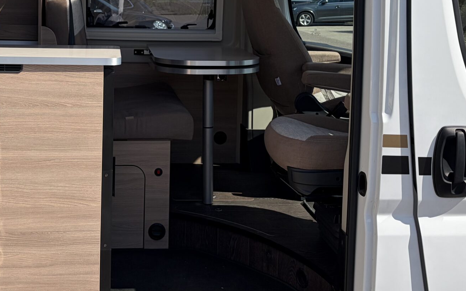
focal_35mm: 54
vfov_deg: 23.6
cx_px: 179
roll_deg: +0.4
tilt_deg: -5.0
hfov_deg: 37.3
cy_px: 54
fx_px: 686
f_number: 1.6
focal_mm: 5.96
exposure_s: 1/3279
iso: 50
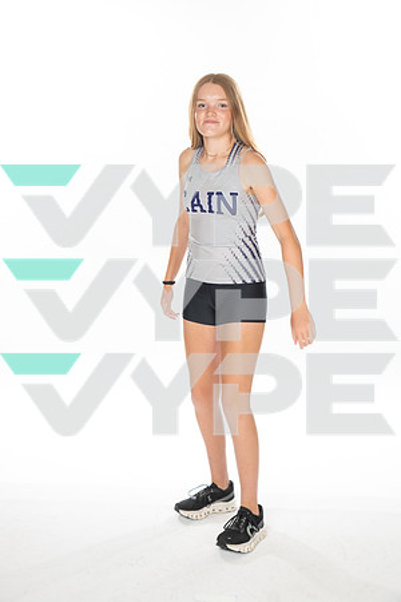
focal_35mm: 52
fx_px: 869
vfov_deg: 38.2
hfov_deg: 26.0
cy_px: 301
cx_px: 200
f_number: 7.1
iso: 800
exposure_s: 1/320
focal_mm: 52
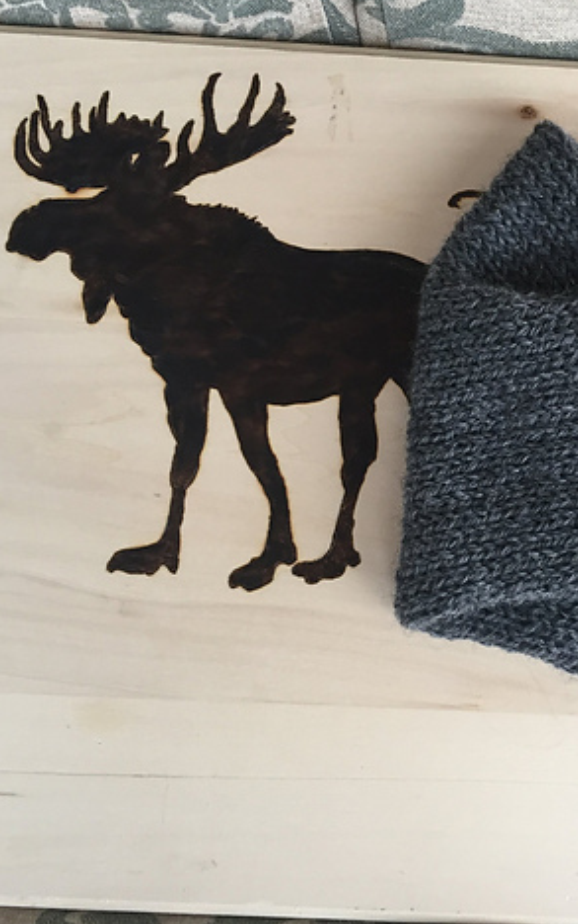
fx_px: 1057
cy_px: 460
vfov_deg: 47.2
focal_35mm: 42
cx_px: 517
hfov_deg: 29.4
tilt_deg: -78.0
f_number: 2.2
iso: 40
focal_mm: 4.15
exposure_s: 1/30
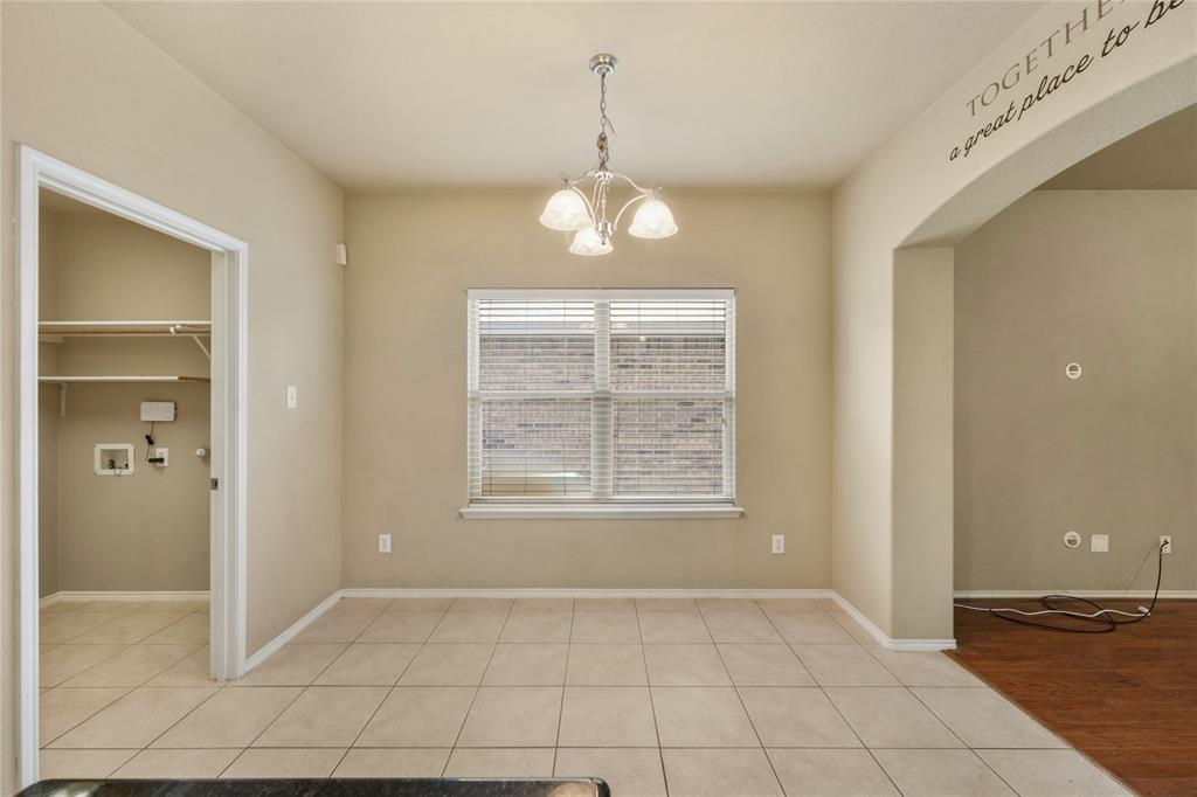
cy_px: 398
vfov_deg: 81.2
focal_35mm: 14
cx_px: 598
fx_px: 465
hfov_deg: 104.3
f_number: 9
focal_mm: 14
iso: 500
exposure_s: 1/6
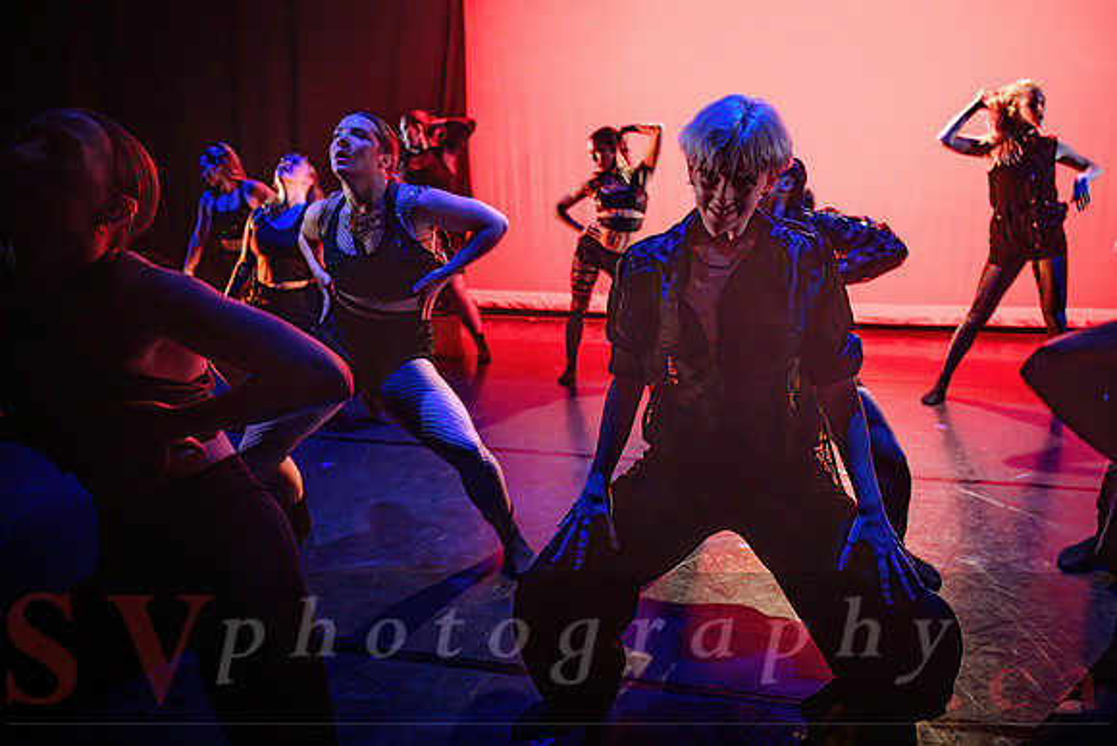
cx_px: 635
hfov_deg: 66.6
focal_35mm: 27
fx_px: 846
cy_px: 322
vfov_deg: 47.4
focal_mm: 24
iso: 3200
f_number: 2.8
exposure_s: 1/300
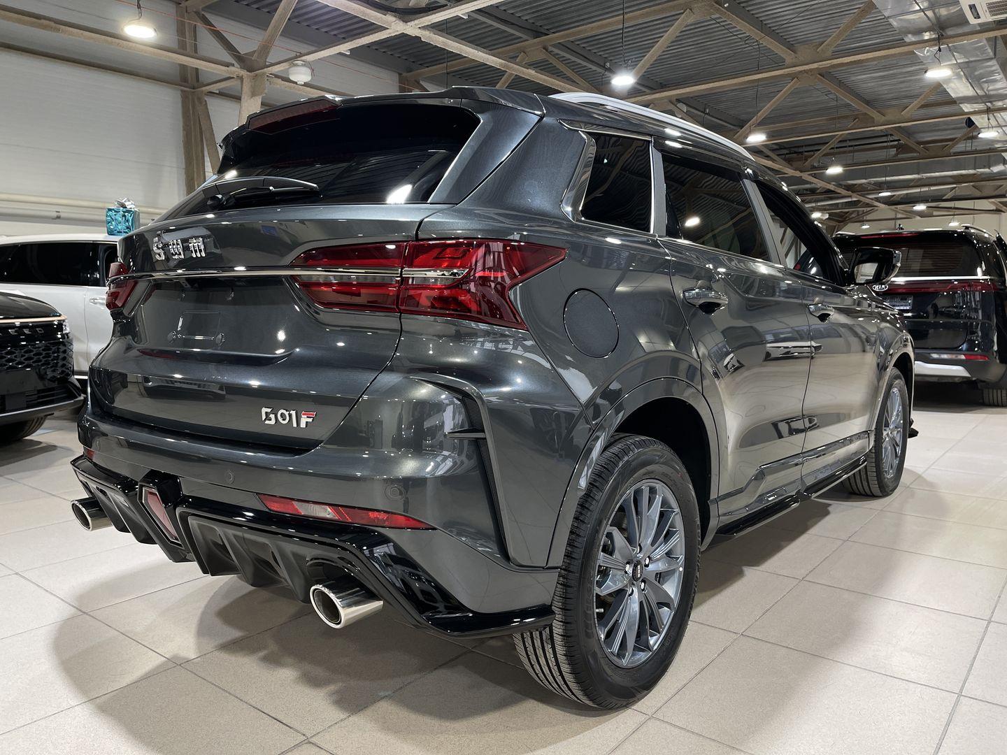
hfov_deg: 69.4
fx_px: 727
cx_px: 504
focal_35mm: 25
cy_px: 378
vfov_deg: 54.9
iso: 100
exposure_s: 1/100
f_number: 1.6
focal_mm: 5.1
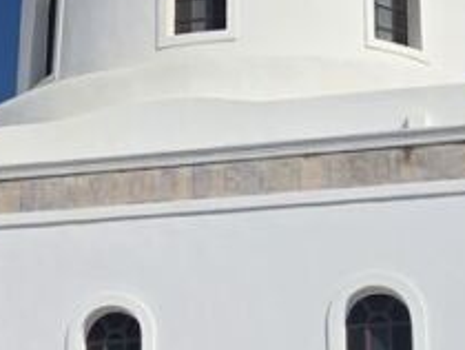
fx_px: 1506
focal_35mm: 112
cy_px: 319
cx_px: 73
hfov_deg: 17.4
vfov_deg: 13.1
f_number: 1.8
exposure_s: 1/6032
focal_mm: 5.4
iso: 25
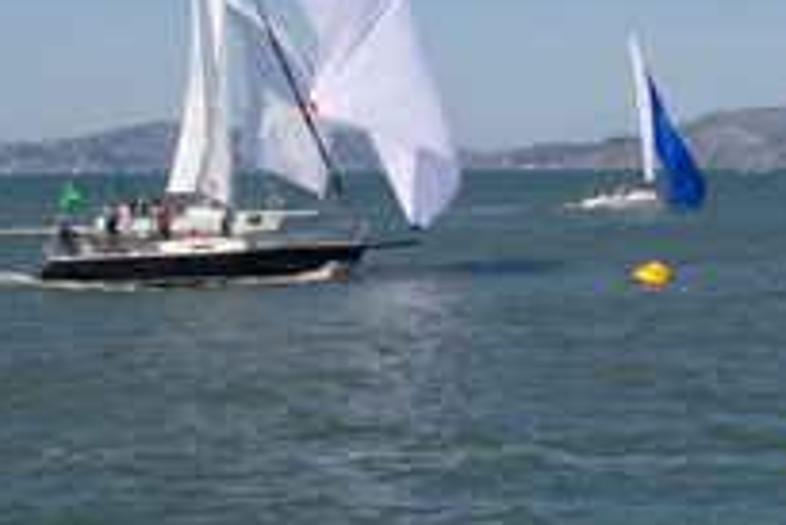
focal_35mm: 88
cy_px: 17
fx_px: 1923
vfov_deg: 15.3
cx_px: 518
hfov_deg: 23.0
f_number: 11
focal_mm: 20
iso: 320
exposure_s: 1/500
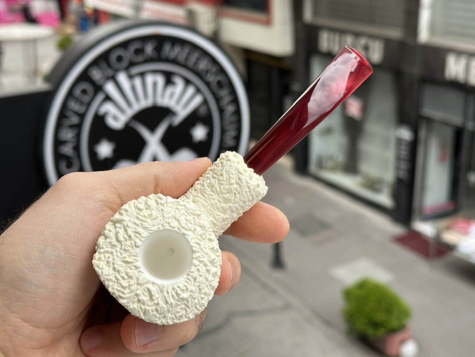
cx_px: 238
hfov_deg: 39.7
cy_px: 178
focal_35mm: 48
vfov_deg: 30.3
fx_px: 659
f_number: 1.78
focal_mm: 6.86
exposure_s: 1/1085
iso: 64
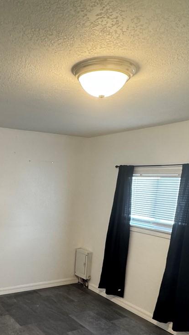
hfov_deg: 34.6
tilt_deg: -13.8
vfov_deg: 56.6
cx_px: 40
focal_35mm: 33
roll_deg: -2.4
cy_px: 250
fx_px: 294
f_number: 2.2
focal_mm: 2.22
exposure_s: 1/60
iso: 250
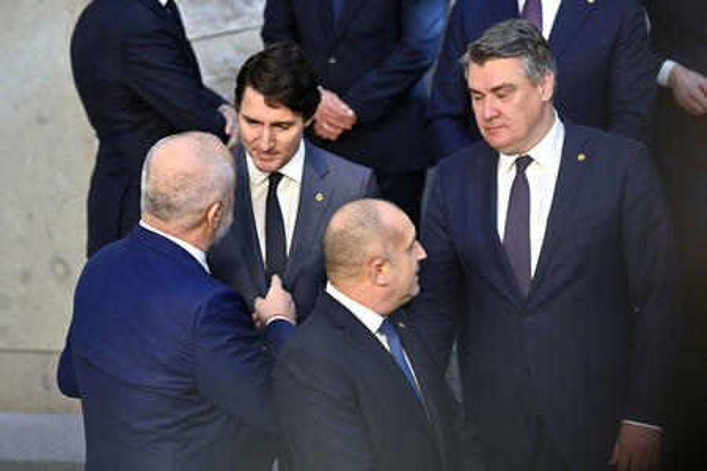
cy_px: 236
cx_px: 354
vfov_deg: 9.8
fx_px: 2749
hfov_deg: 14.7
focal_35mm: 140
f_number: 2.8
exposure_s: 1/400
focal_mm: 140
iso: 400
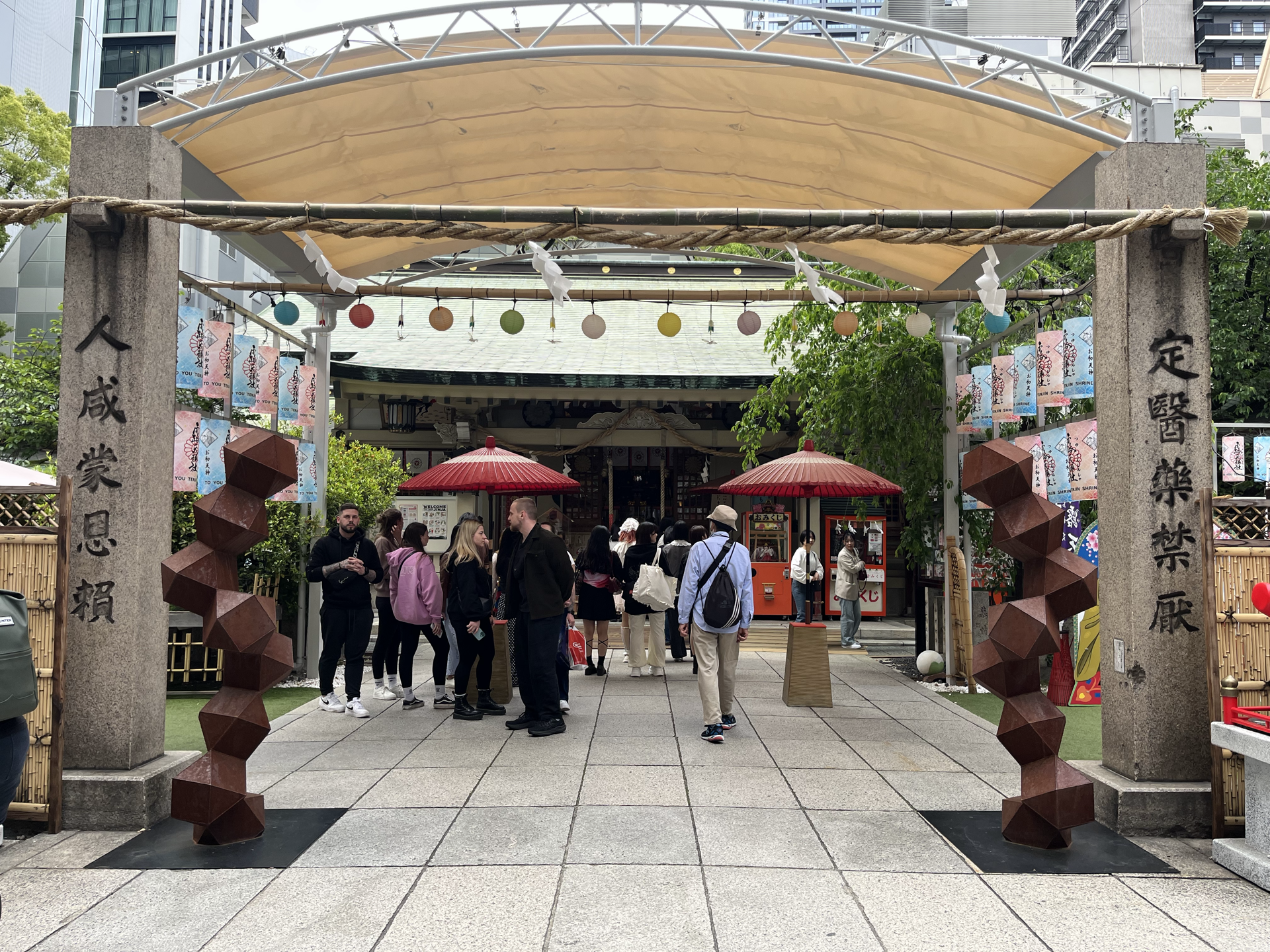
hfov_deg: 67.3
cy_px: 476
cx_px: 635
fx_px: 954
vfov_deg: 53.1
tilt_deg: +4.5
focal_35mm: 26
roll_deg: -0.2
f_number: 1.6
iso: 50
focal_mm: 5.1
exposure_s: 1/718
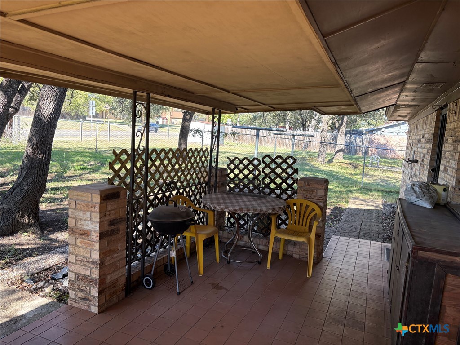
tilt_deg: -5.7
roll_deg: -2.7
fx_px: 346
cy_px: 172
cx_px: 230
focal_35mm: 26
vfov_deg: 53.1
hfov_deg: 67.3
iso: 64
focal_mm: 5.96
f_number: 1.6
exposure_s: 1/265
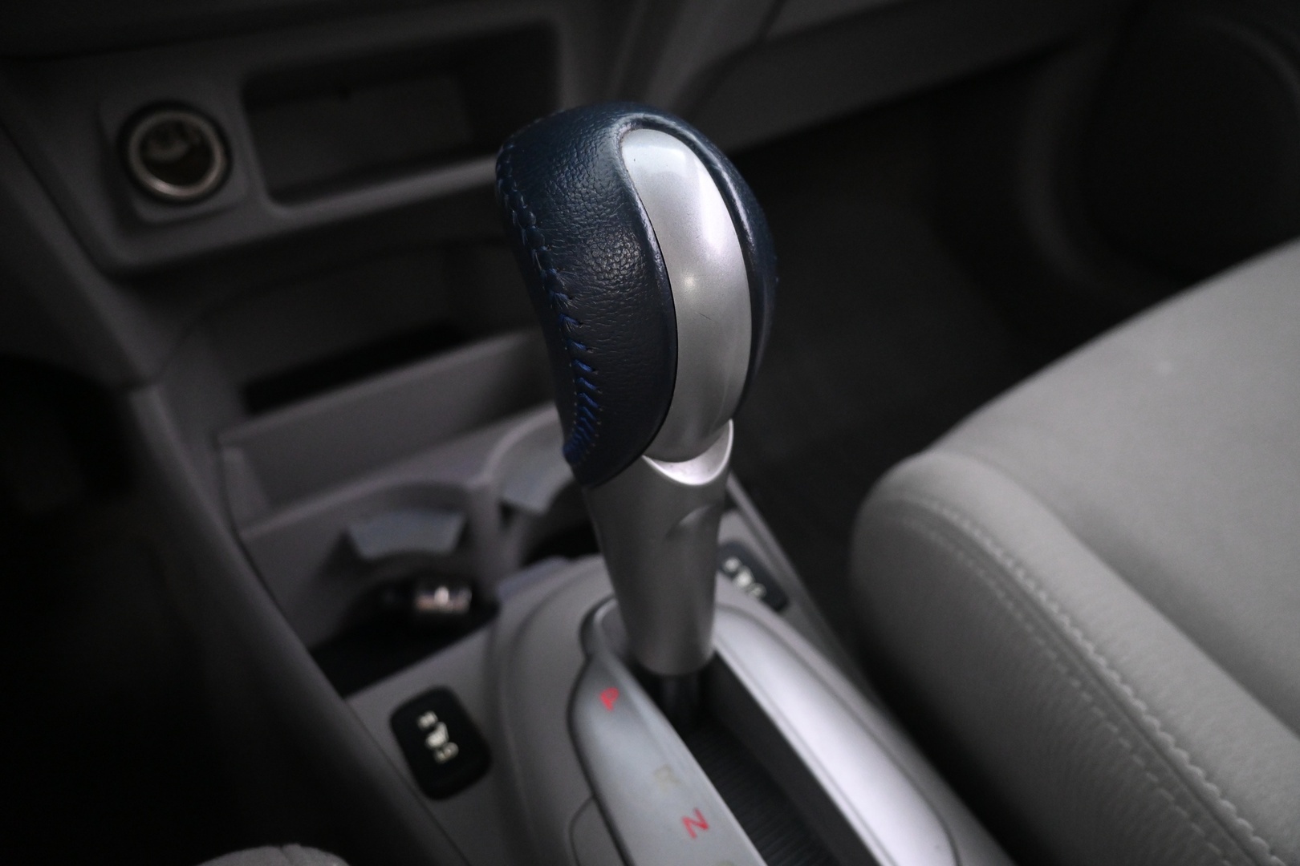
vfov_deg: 53.1
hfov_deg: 73.7
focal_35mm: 24
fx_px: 867
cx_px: 650
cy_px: 433
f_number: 3.5
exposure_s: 1/25
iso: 3200
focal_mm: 16
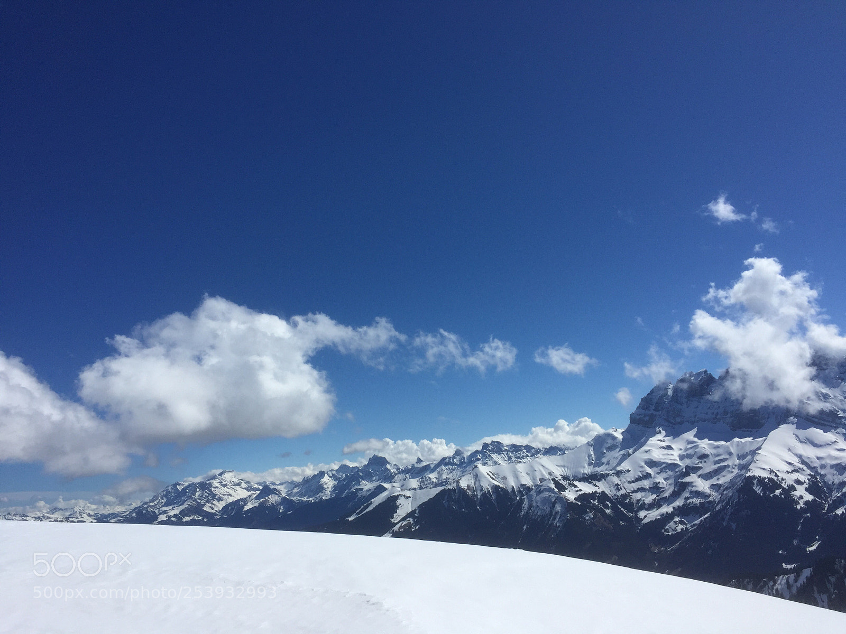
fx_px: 709
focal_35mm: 29
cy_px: 317
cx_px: 423
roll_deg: +3.6
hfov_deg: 61.7
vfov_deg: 48.2
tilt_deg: +12.4
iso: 32
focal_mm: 4.15
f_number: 2.2
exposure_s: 1/7937
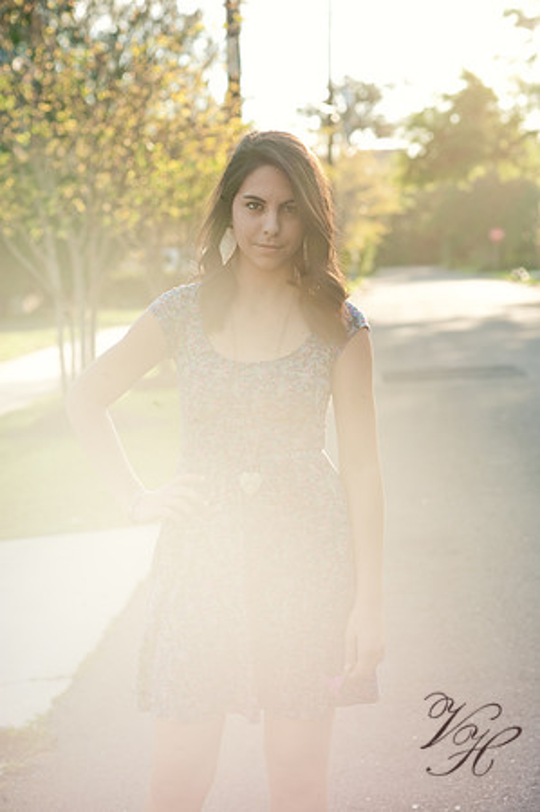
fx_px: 1917
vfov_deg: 23.9
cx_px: 270
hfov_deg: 16.0
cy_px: 406
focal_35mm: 85
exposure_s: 1/250
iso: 200
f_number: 5
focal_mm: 85
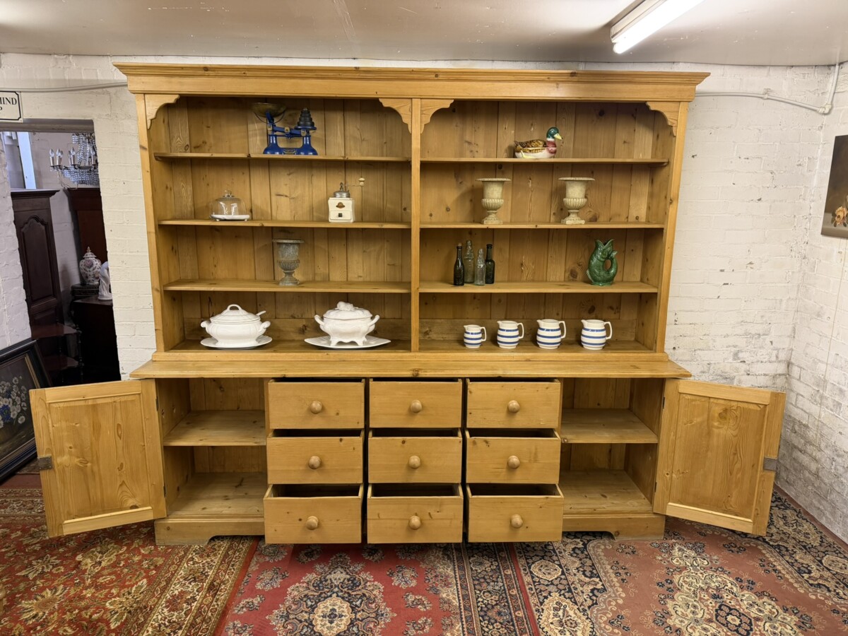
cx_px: 424
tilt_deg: -12.6
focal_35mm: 24
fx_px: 588
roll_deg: -0.3
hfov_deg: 71.6
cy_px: 318
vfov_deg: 56.8
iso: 200
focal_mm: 6.76
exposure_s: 1/50
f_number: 1.78
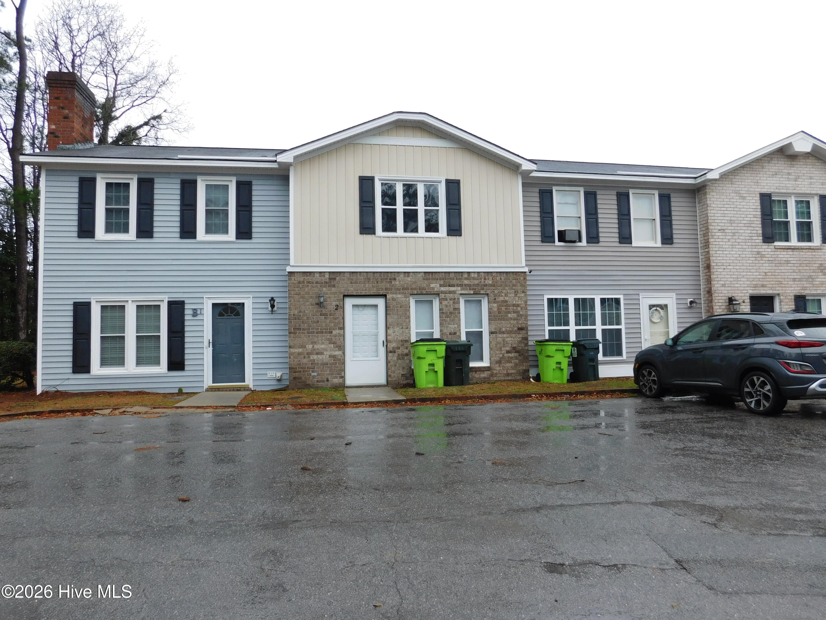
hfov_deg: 73.9
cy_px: 310
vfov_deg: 58.9
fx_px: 549
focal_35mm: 23
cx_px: 413
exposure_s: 1/100
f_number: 3
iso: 125
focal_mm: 4
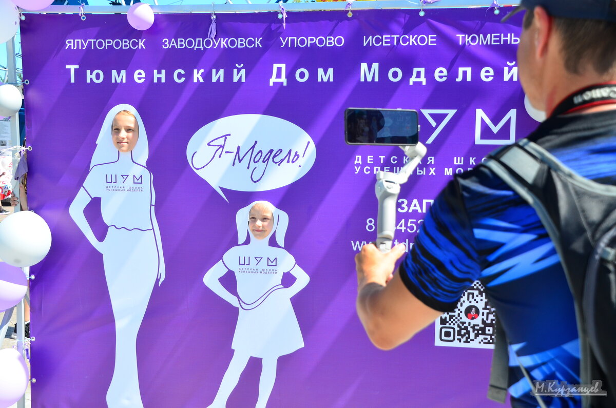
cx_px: 308
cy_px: 204
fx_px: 768
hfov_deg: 43.7
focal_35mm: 45
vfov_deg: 29.7
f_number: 5.6
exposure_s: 1/1000
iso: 400
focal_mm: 30
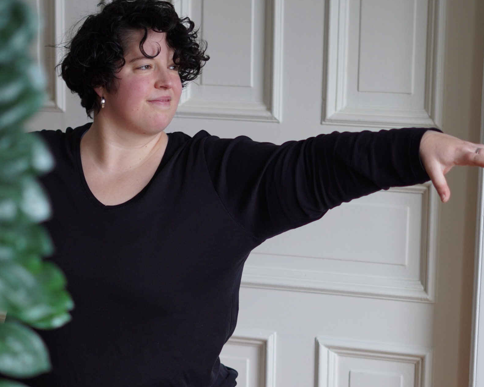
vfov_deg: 13.4
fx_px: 1633
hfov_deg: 16.9
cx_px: 234
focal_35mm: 114
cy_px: 339
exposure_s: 1/125
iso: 320
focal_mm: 50
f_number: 1.8
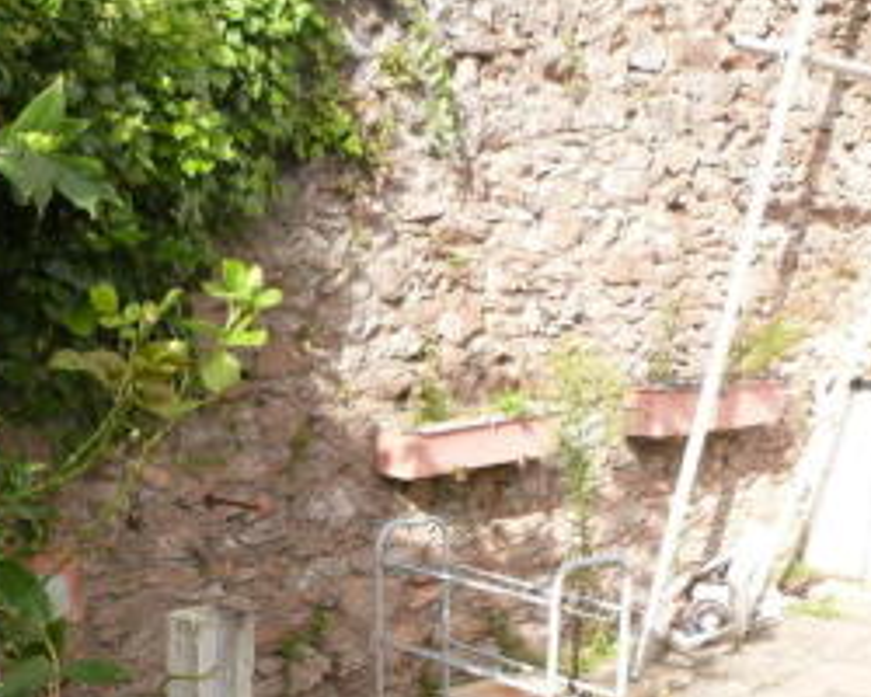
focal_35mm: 57
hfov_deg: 32.5
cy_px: 695
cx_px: 239
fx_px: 1469
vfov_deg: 25.4
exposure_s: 1/250
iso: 100
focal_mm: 4.5
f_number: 4.5
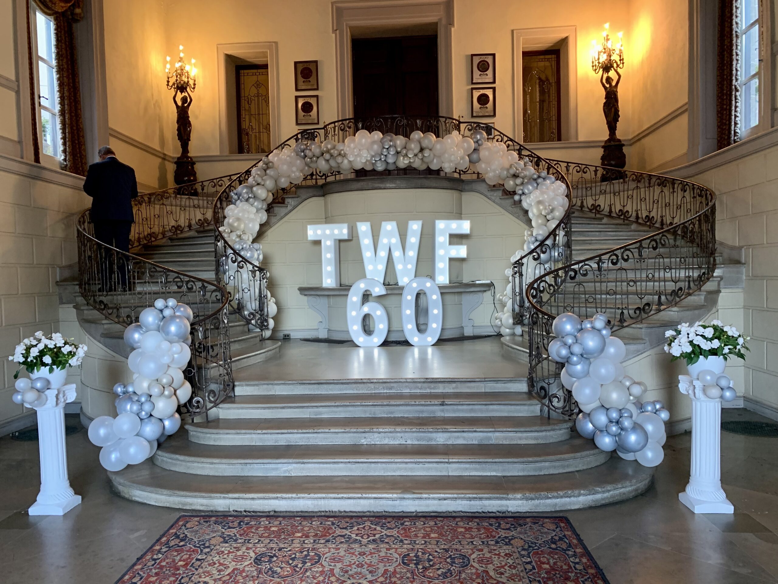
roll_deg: +1.0
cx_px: 389
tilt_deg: -0.3
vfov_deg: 53.1
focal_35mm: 26
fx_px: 584
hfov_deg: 67.3
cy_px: 292
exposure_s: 1/60
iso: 160
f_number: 1.8
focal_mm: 4.25
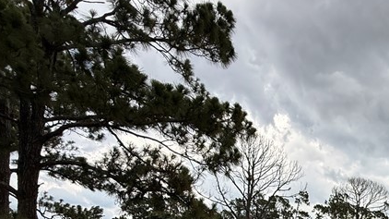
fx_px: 382
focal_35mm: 37
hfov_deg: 45.7
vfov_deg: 27.6
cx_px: 387
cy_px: 270
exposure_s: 1/770
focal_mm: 2.22
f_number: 2.2
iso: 50
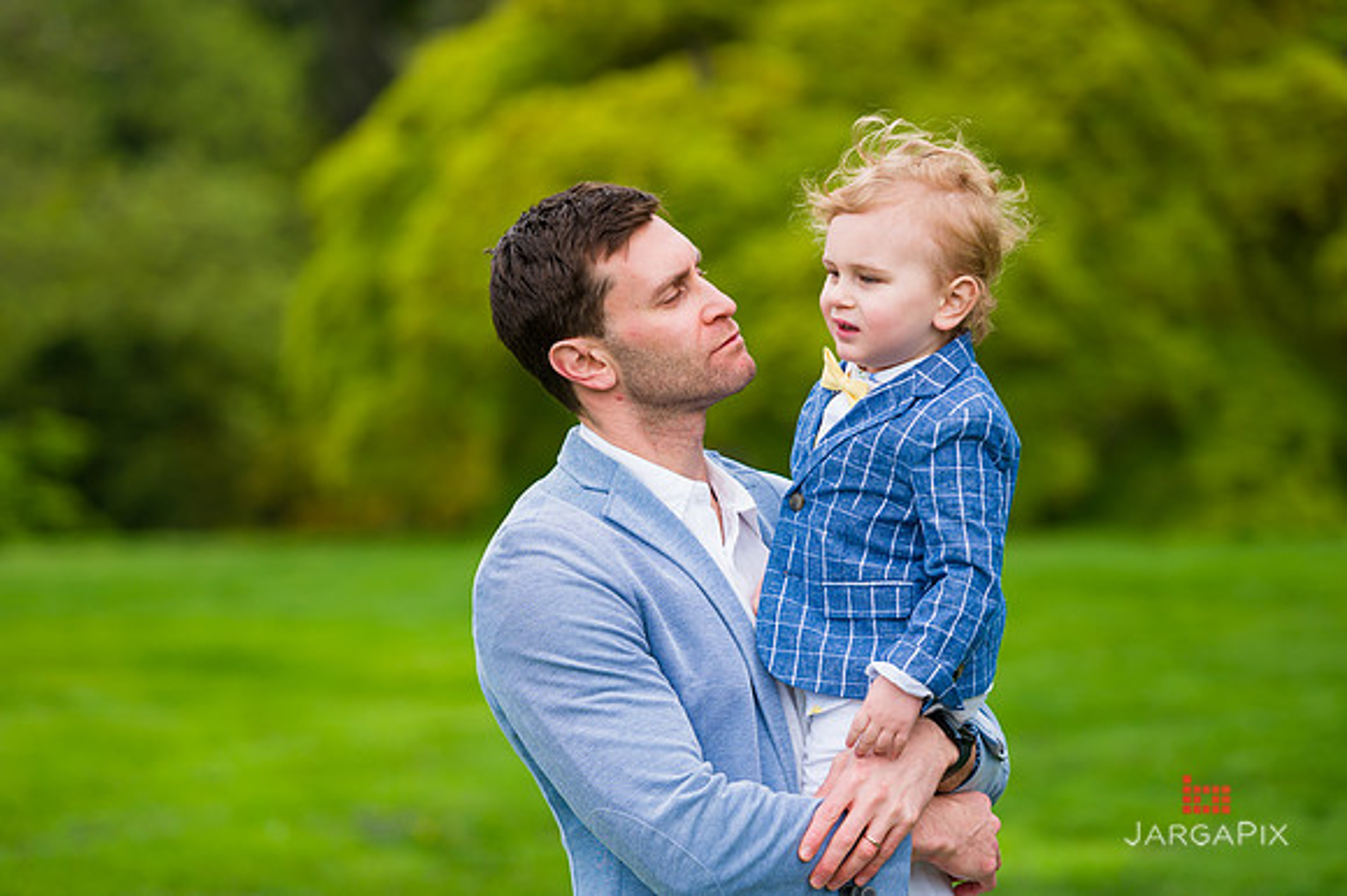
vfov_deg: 10.1
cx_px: 674
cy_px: 448
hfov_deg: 15.2
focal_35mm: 135
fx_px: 5048
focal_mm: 135
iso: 200
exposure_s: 1/800
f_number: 3.5
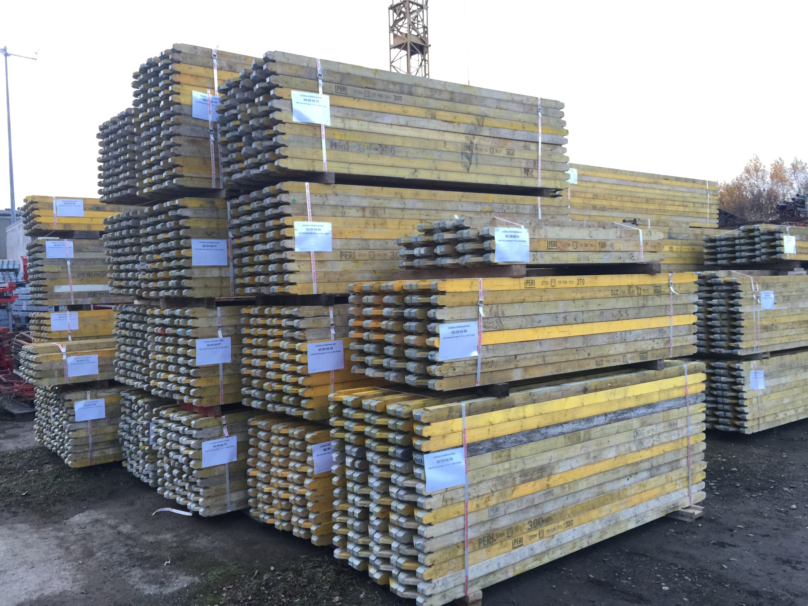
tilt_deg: -0.9
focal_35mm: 29
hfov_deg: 61.7
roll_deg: +1.8
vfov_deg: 48.2
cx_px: 404
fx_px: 677
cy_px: 303
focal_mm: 4.15
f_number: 2.2
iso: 40
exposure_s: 1/17
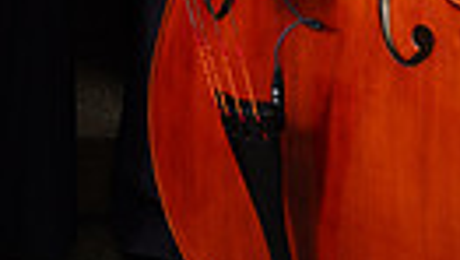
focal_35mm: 186
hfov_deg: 11.5
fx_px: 2271
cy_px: -443
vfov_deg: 6.2
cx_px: 26
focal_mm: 40
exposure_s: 1/200
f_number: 7.1
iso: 200
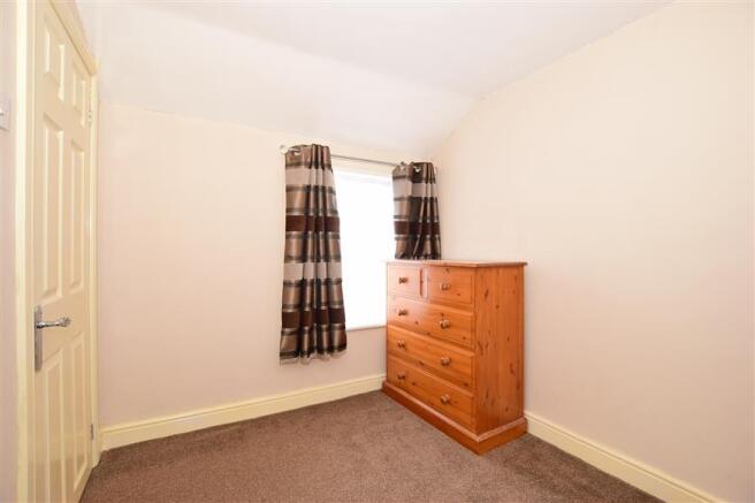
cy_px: 252
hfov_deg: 100.4
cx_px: 378
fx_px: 314
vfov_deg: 77.3
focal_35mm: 15
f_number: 5
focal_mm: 10
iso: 200
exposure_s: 1/13
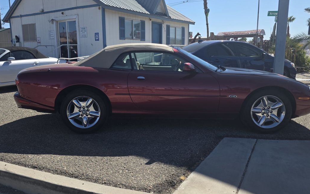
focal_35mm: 30
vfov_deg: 41.8
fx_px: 253
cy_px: 91
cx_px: 145
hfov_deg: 62.8
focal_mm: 6.3
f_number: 1.7
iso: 80
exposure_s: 1/5296
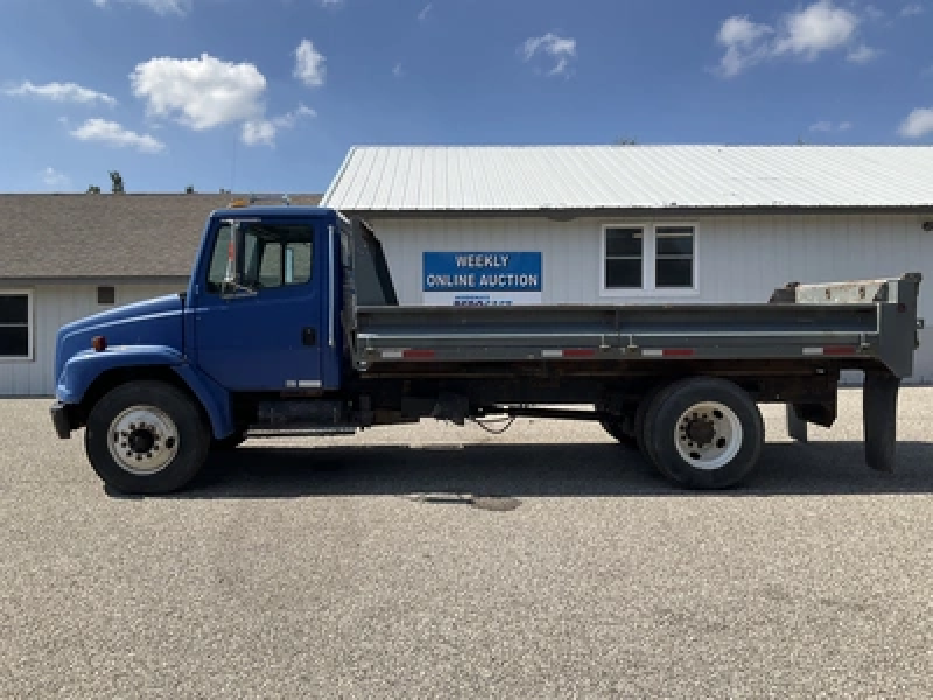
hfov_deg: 61.7
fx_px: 782
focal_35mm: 29
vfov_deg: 48.2
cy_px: 350
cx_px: 466
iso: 25
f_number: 1.8
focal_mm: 3
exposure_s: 1/2227
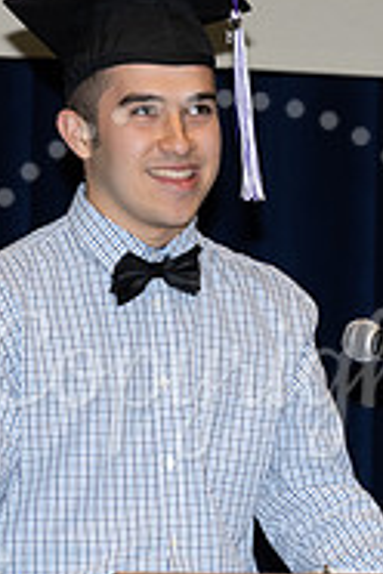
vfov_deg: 5.6
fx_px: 5856
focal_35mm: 367
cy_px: 376
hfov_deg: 3.7
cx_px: 412
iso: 640
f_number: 5.6
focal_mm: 101
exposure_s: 1/80
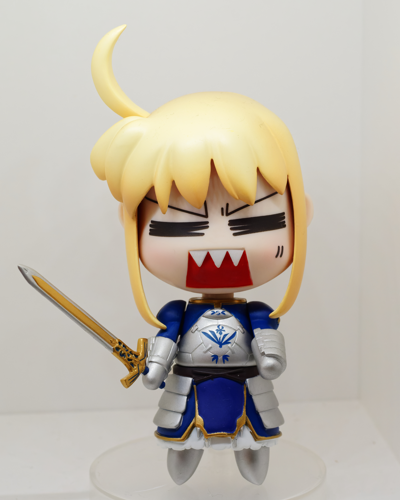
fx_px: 1865
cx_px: 199
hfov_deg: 12.2
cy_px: 259
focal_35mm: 126
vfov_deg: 15.3
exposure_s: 1/400
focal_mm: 60
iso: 1600
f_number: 8
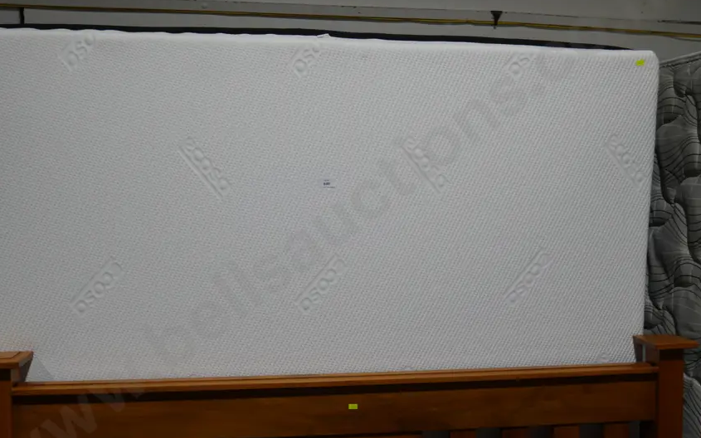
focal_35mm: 36
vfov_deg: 35.3
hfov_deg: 54.0
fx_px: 688
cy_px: 220
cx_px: 342
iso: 200
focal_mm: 14
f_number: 4
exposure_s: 1/160
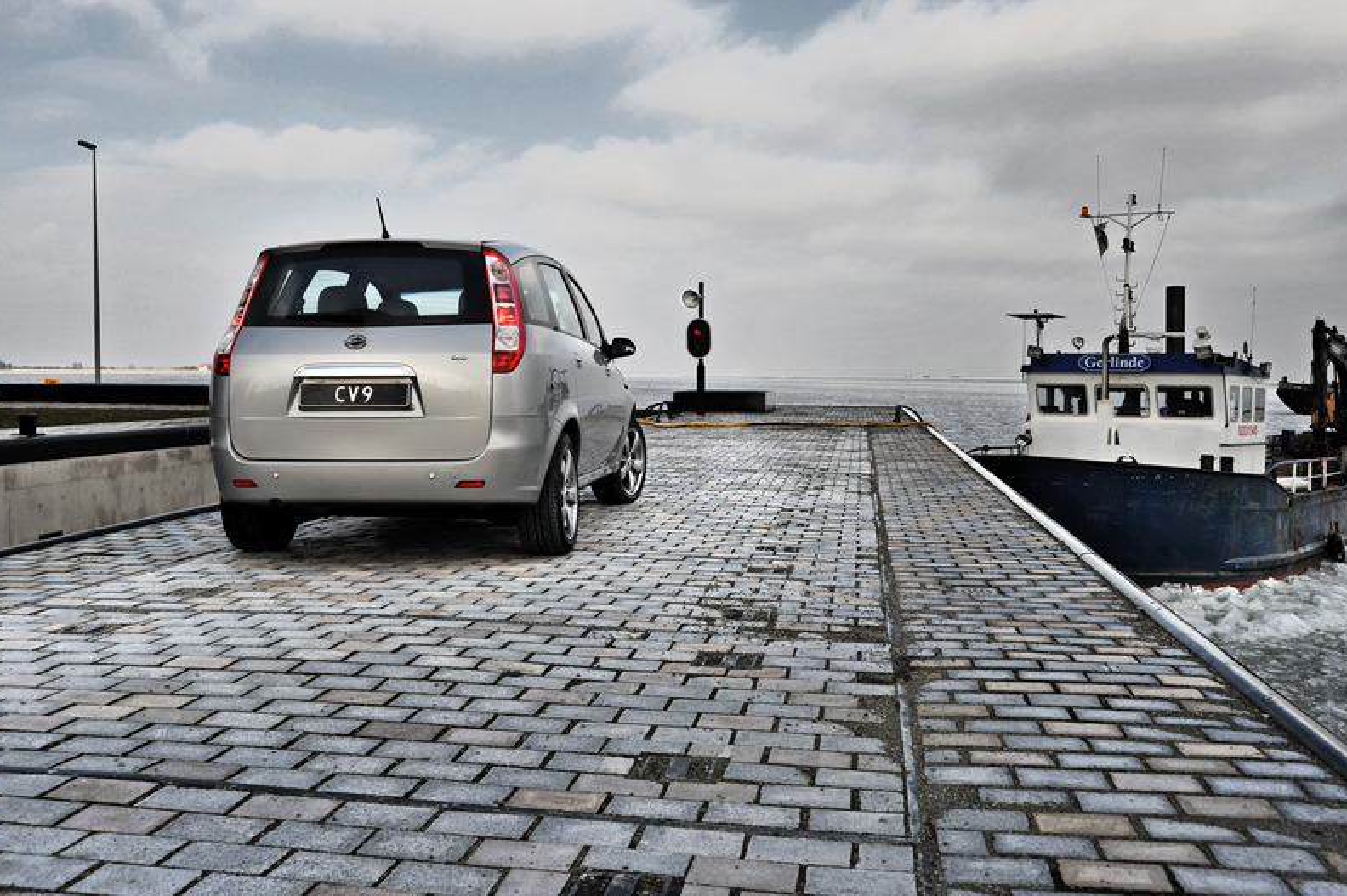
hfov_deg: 53.2
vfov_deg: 36.8
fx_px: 1346
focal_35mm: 36
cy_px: 400
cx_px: 651
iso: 200
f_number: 9
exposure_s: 1/640
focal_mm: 30
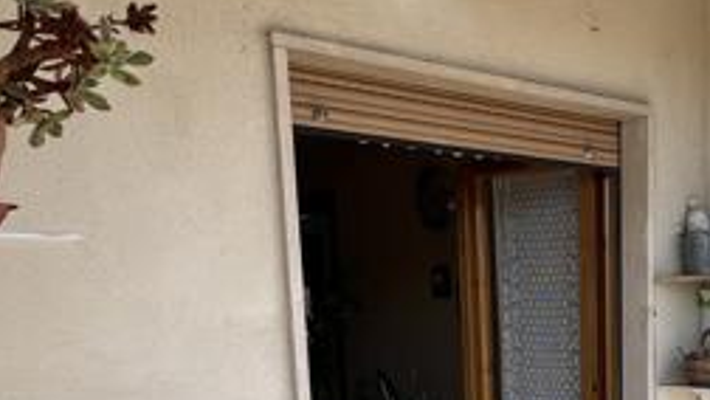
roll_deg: +0.9
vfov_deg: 24.3
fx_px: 848
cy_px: 470
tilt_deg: -10.9
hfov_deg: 42.1
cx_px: 625
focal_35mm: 45
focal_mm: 1.57
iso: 32
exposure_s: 1/567
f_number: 1.8
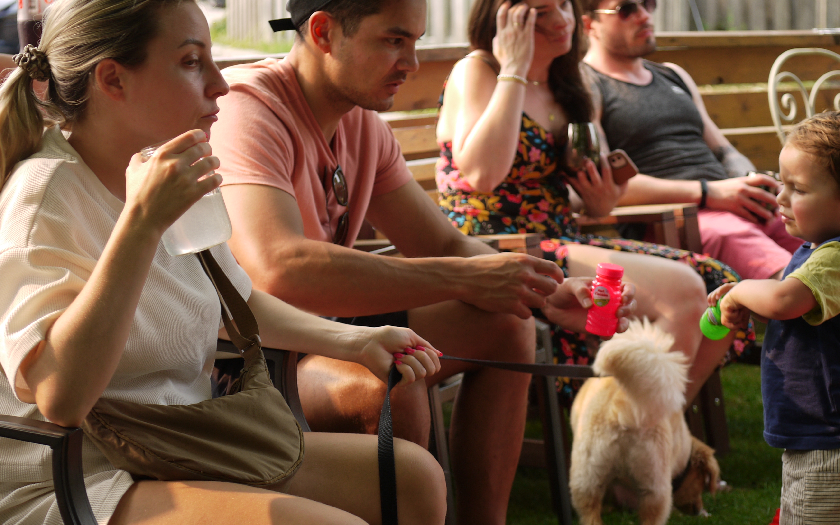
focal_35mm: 86
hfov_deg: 24.1
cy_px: 212
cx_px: 430
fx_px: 1969
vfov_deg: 15.2
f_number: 2.8
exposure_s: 1/160
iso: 100
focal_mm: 35
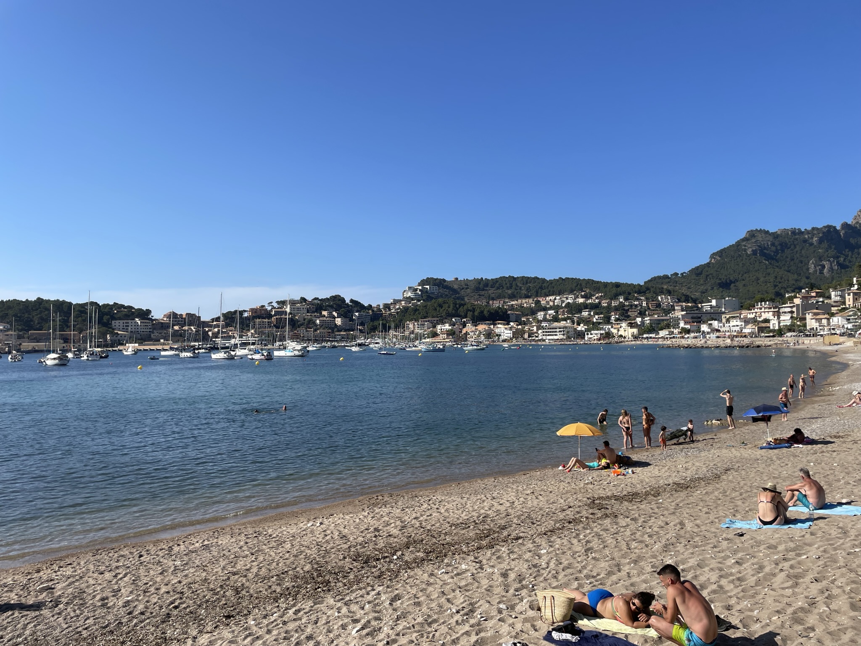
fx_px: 647
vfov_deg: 53.1
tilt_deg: +2.3
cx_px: 430
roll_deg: +0.4
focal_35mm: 26
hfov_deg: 67.3
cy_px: 323
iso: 32
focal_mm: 4.2
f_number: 1.6
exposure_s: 1/4132
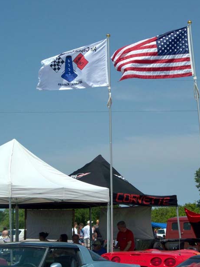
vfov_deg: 18.9
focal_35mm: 104
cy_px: 158
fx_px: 800
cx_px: 120
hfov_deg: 14.2
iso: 64
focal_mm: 16.86
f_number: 5.6
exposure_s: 1/800
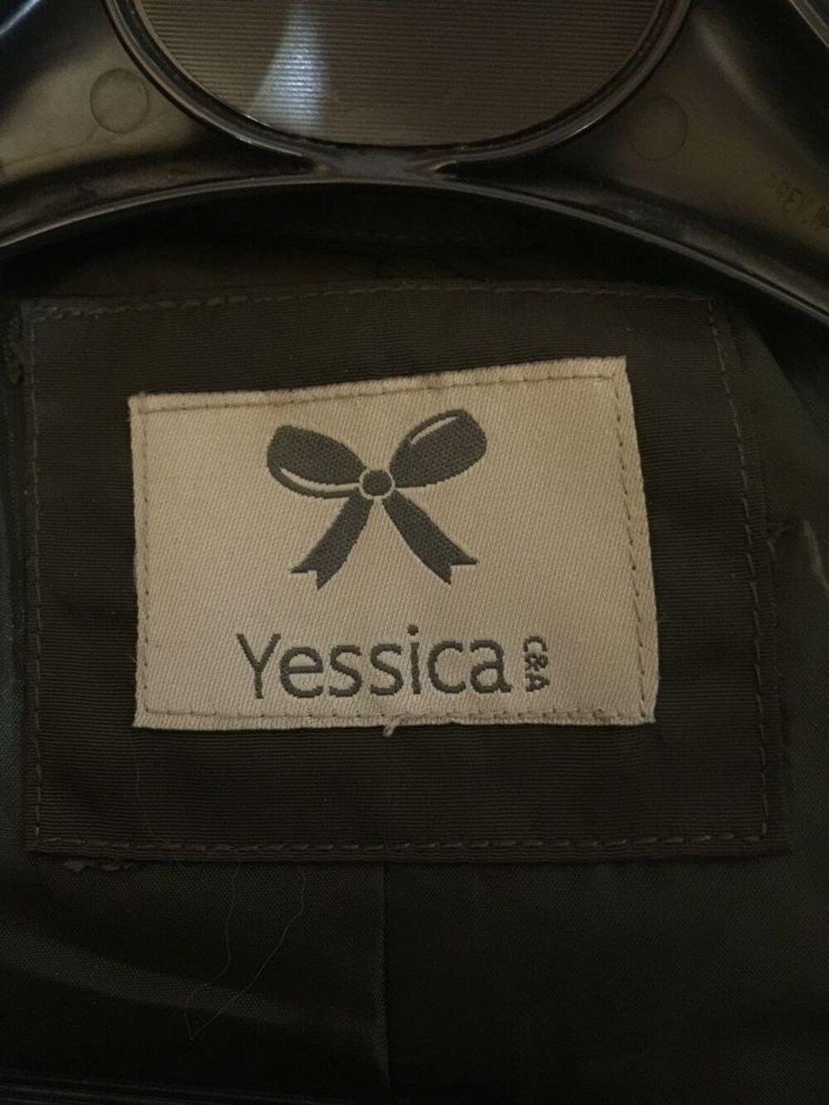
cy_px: 552
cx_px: 414
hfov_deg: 48.2
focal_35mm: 29
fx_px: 926
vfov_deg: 61.7
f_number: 2.2
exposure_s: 1/4
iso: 320
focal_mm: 4.15
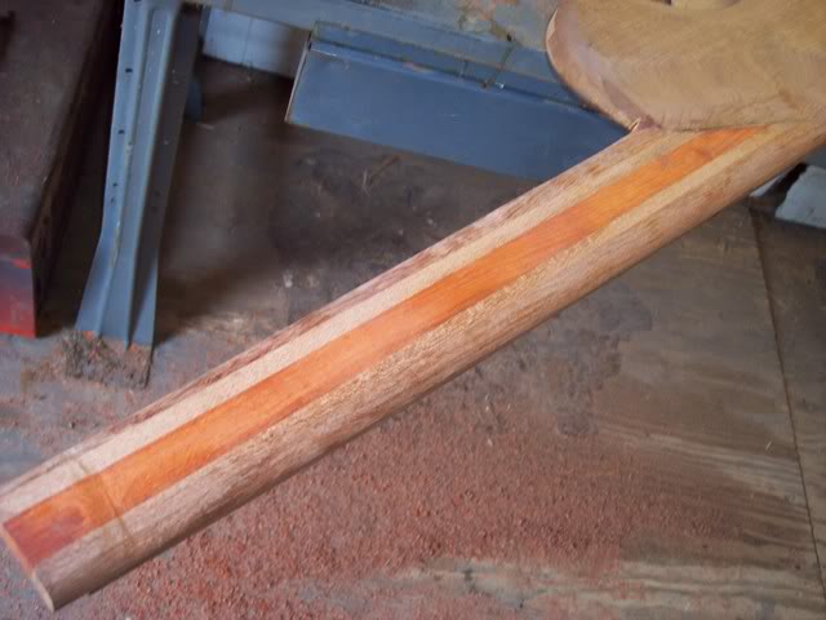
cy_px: 310
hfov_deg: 49.0
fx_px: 907
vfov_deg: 37.7
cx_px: 413
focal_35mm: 38
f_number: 2.8
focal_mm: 8
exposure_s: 1/60
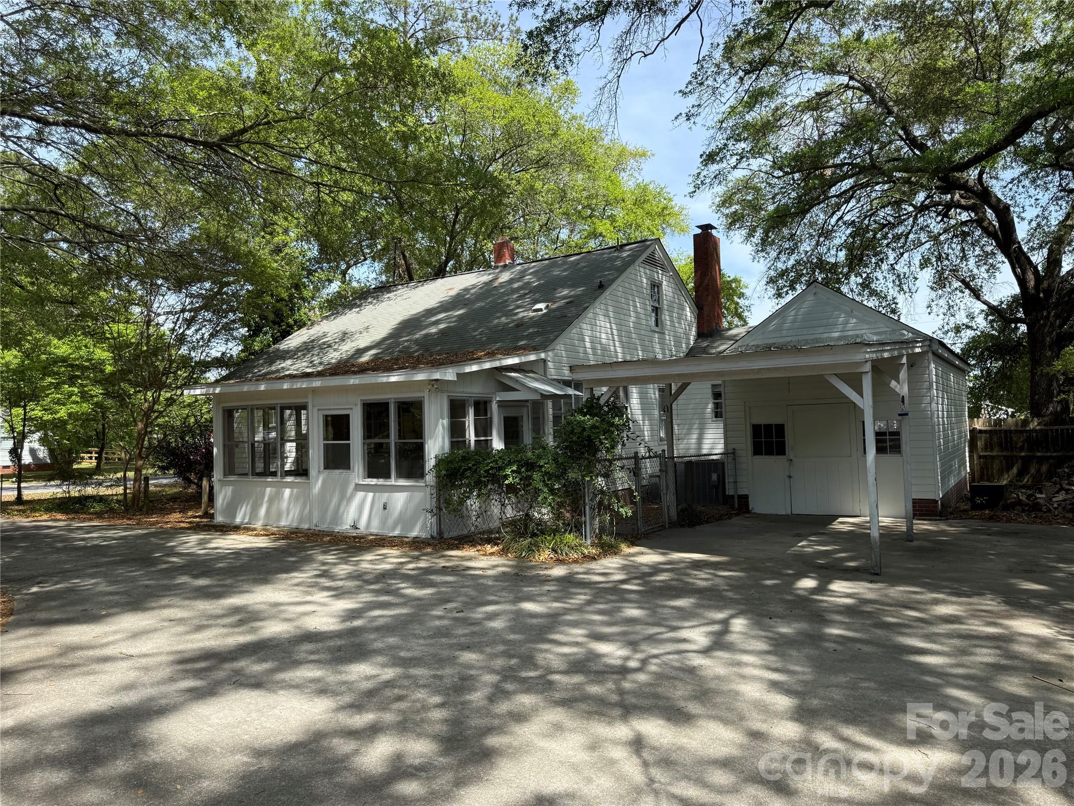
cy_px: 403
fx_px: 745
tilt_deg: +3.8
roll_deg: +1.4
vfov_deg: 56.8
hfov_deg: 71.6
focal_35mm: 24
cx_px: 537
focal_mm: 6.76
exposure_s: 1/1901
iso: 80
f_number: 1.78
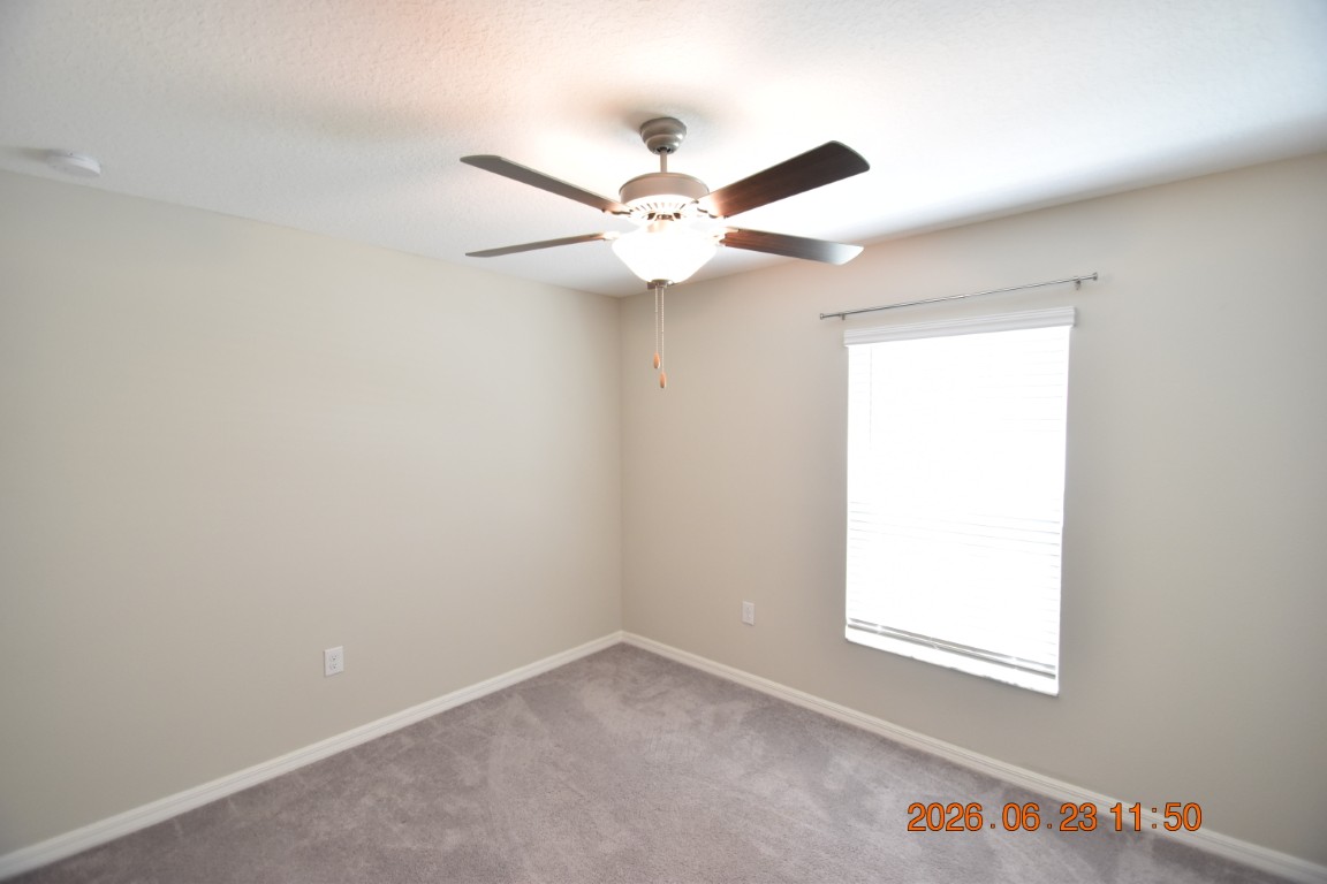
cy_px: 442
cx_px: 664
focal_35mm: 15
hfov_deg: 100.4
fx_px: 553
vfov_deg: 77.3
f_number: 3.5
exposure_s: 1/60
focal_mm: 10
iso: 800
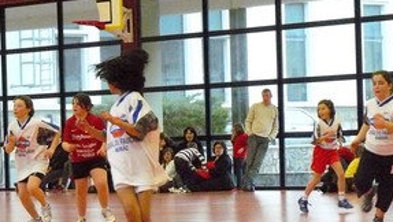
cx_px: 275
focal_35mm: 207
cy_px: 165
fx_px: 2159
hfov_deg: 10.4
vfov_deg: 5.9
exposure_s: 1/160
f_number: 4
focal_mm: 21.6
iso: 1250
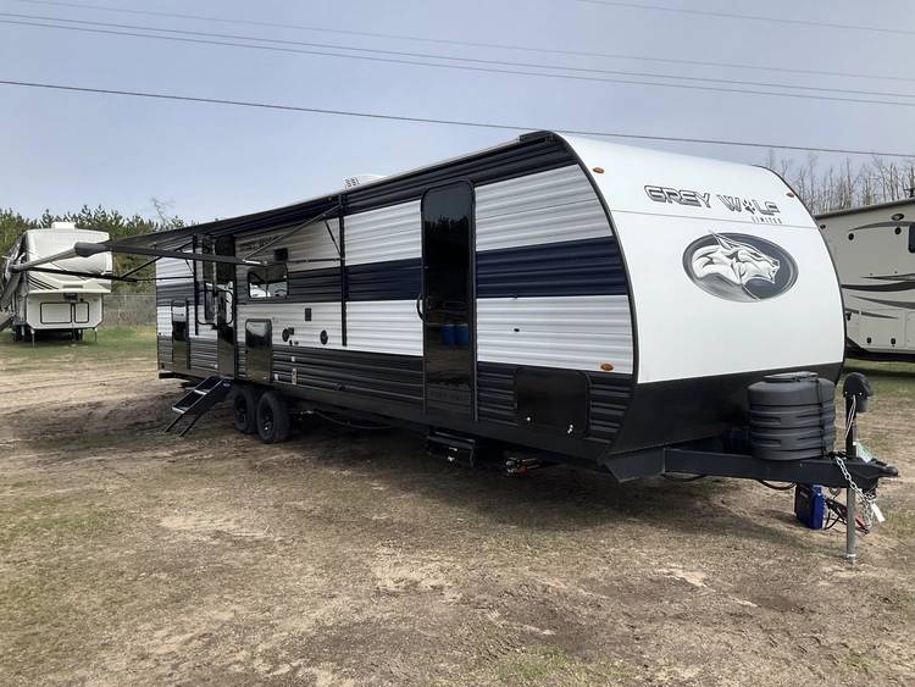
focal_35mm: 29
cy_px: 344
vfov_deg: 48.3
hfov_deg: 61.6
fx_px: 767
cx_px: 458
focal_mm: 3
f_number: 1.8
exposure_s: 1/2227
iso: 25
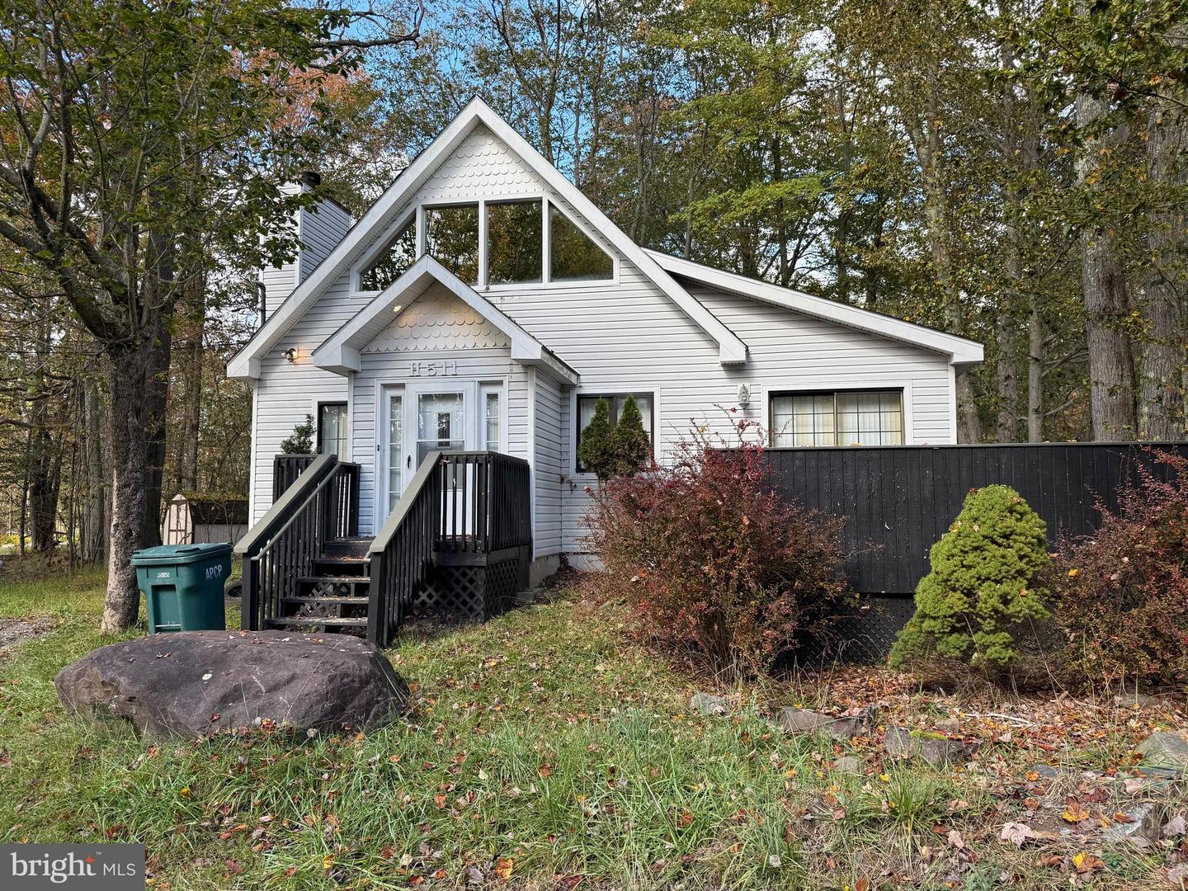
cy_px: 446
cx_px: 594
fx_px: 824
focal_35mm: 24
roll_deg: -0.2
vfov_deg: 56.8
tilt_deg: +6.0
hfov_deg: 71.6
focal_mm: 6.76
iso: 80
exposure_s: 1/589
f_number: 1.78
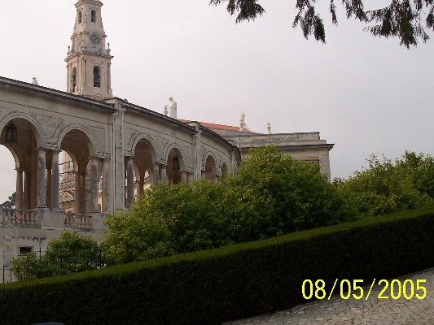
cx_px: 134
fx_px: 715
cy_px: 106
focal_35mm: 57
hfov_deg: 33.4
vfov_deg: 25.5
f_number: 4.8
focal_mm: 8
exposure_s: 1/350
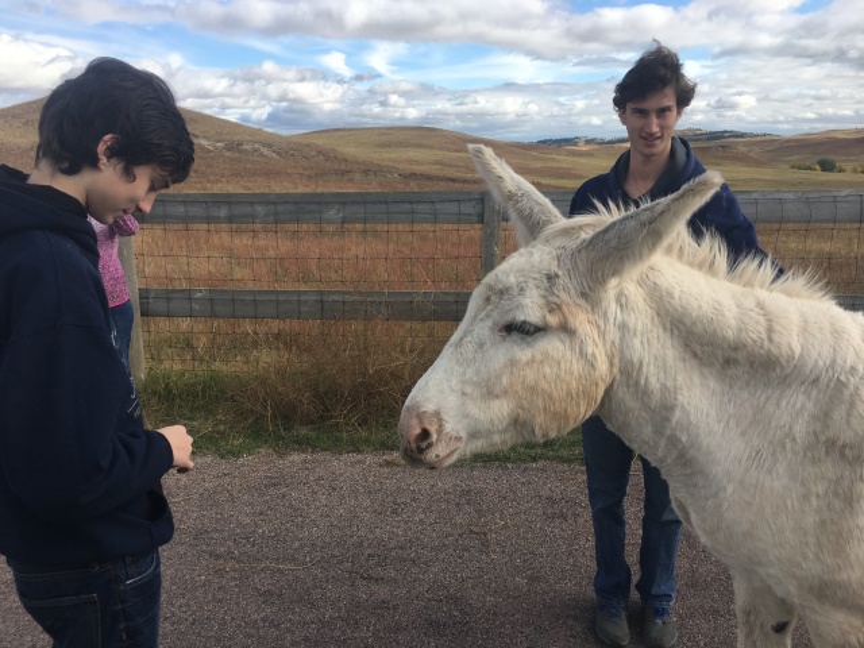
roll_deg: +2.7
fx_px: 724
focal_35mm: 29
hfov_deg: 61.7
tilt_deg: -12.7
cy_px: 324
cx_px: 432
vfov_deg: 48.2
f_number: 2.2
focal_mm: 4.15
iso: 25
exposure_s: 1/1183
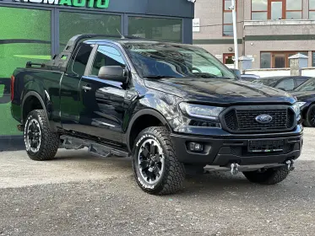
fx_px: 701
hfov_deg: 25.3
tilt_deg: -1.4
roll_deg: -0.4
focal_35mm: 77
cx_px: 158
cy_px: 118
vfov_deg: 19.1
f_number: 2.8
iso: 64
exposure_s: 1/121
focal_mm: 9
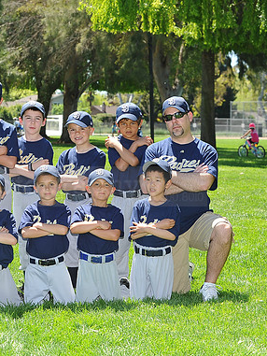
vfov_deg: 16.8
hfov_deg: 12.6
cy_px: 178
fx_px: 1203
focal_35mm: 117
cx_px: 26
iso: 200
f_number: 7.1
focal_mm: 80
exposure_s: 1/200
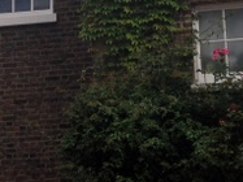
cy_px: 62
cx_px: -49
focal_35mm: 141
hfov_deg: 13.6
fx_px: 989
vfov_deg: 10.5
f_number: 2.4
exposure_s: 1/285
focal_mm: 4.13
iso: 50
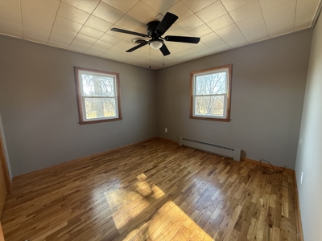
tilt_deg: -7.3
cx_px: 161
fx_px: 130
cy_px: 120
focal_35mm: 14
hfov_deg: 102.1
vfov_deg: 85.7
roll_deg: +0.4
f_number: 2.2
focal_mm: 2.22
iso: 250
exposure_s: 1/99
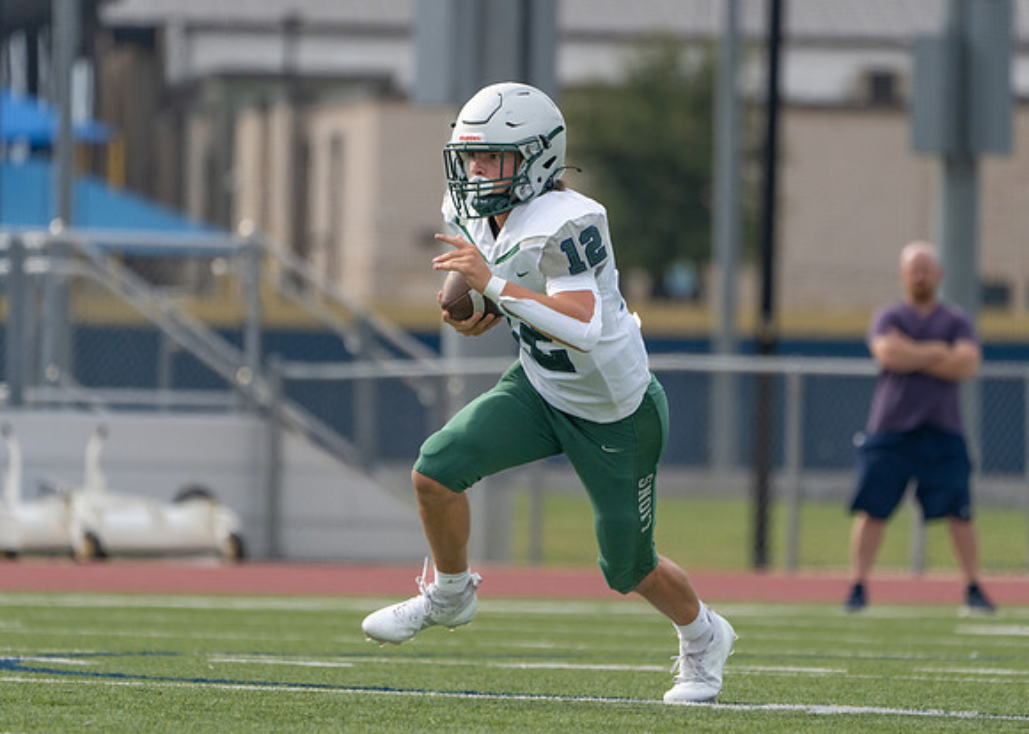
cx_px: 599
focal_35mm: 549
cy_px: 392
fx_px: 16037
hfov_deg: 3.7
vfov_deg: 2.6
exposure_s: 1/1250
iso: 320
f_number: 5.6
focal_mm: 400
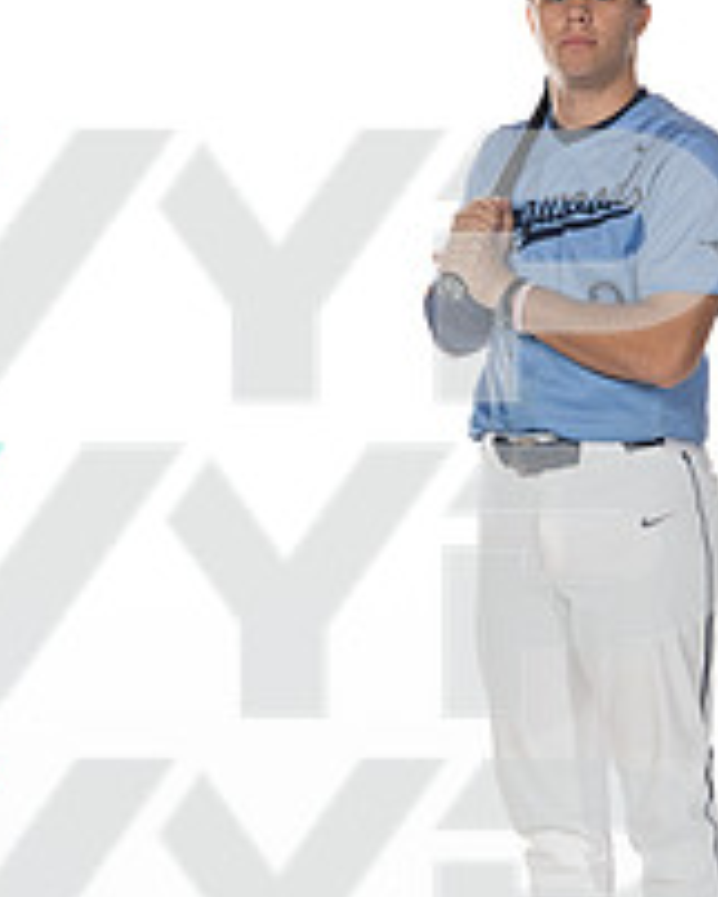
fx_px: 2787
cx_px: 392
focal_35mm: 105
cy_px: 585
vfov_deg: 18.2
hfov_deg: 14.7
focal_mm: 50
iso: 400
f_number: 6.3
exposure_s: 1/250
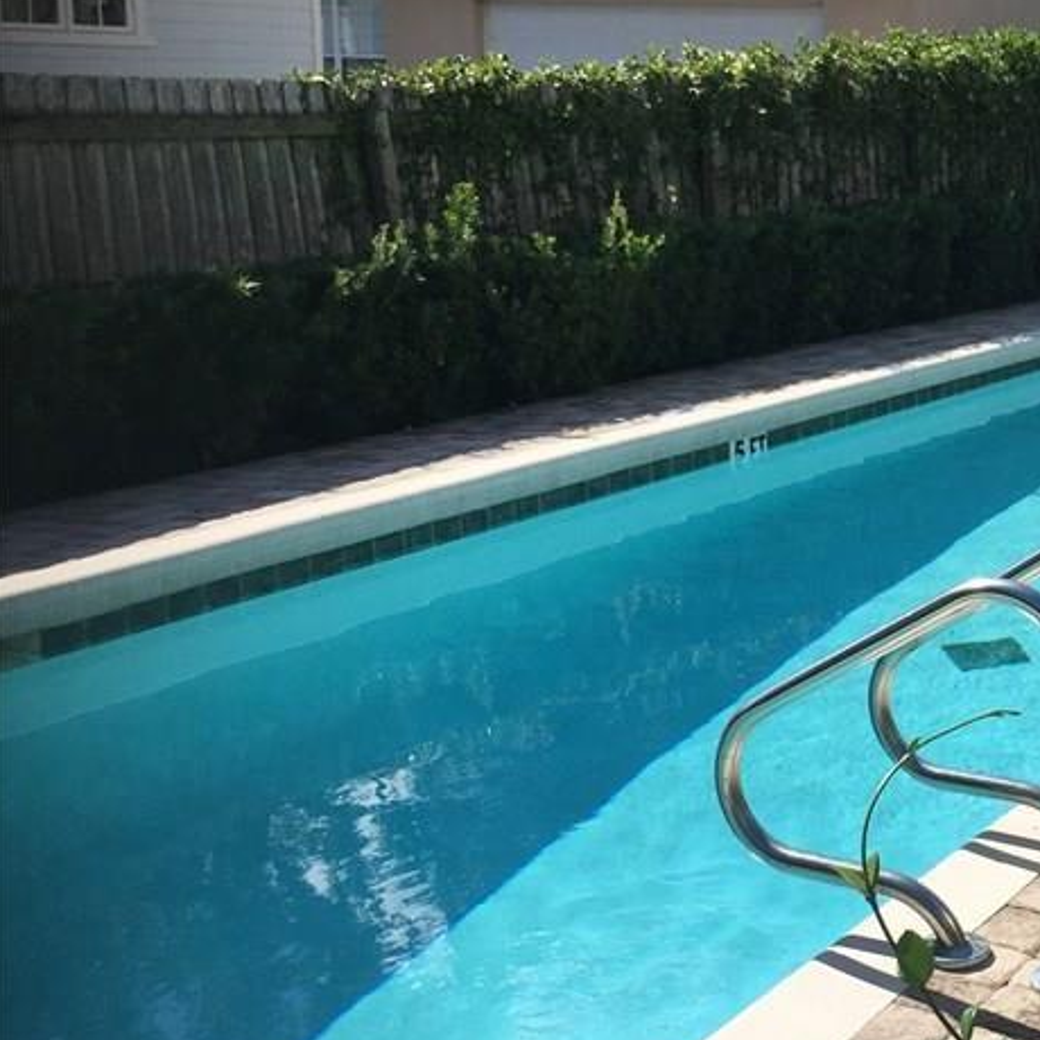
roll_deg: -2.5
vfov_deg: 30.0
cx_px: 1153
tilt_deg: -11.1
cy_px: 416
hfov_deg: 27.4
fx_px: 1937
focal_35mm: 57
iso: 32
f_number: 2.2
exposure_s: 1/2198
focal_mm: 4.15
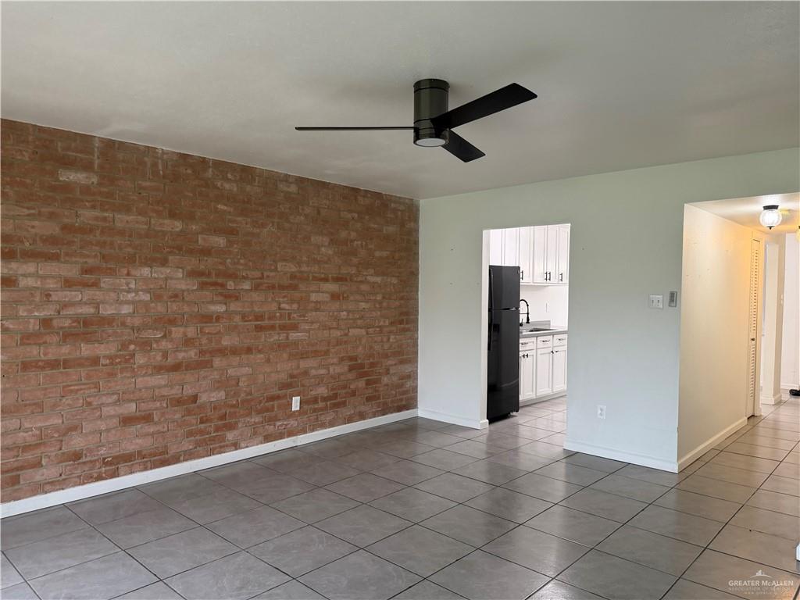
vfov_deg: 56.8
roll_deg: -0.5
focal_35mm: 24
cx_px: 400
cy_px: 300
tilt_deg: -0.5
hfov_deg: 71.6
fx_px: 555
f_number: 1.78
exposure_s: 1/120
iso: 250
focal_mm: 6.76
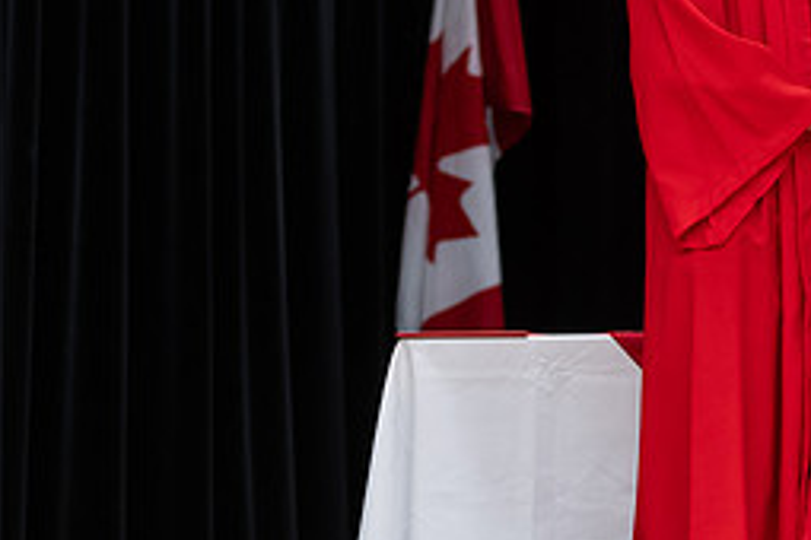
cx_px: 792
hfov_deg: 8.1
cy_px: 310
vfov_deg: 5.4
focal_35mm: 254
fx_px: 5722
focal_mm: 85
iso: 1000
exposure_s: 1/200
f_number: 2.8
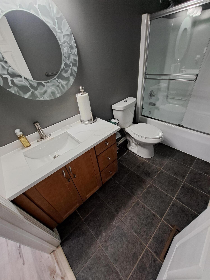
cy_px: 140
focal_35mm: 13
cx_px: 105
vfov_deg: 106.2
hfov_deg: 89.9
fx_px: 105
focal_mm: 1.74
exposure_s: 1/50
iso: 100
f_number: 2.2
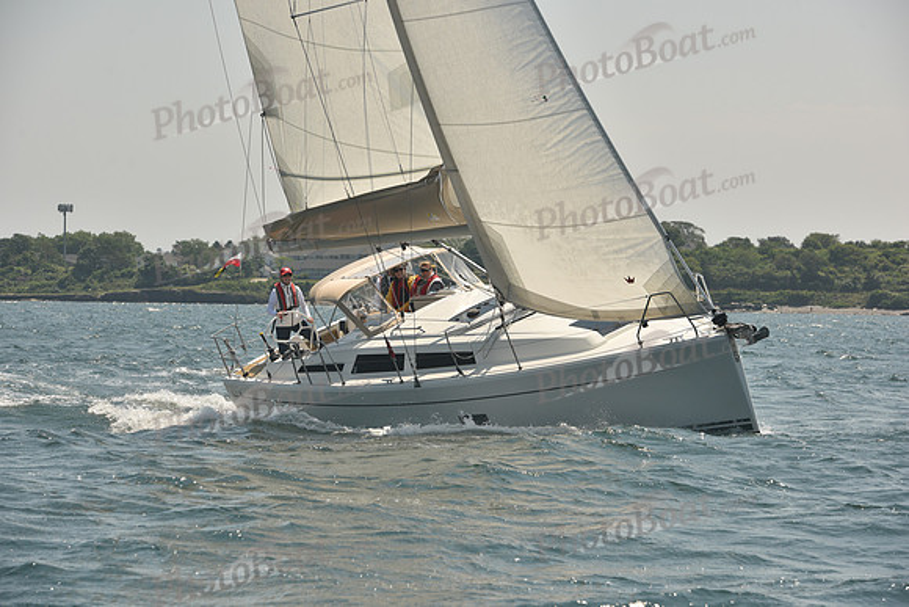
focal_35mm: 125
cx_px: 454
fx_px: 3157
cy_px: 304
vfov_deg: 11.0
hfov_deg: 16.4
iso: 250
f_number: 8
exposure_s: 1/640
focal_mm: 125
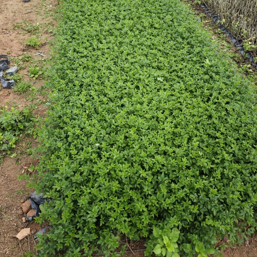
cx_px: 129
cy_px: 86
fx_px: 235
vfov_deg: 56.1
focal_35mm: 28
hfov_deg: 57.3
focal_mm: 6.55
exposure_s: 1/100
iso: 80
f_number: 1.6
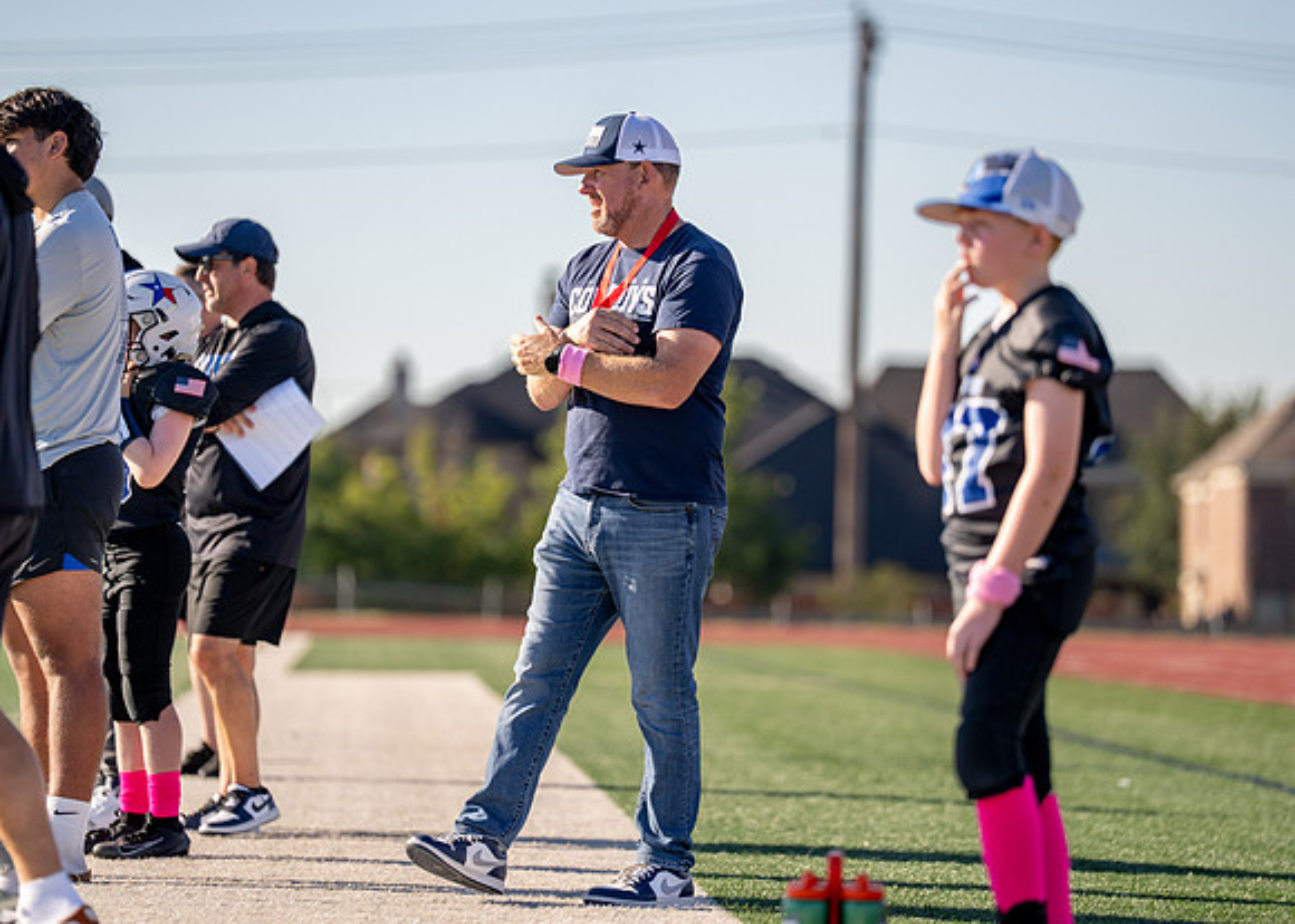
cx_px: 636
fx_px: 7307
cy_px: 442
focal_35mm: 199
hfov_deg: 10.1
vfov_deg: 7.2
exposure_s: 1/2500
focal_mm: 176
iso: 160
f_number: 2.8
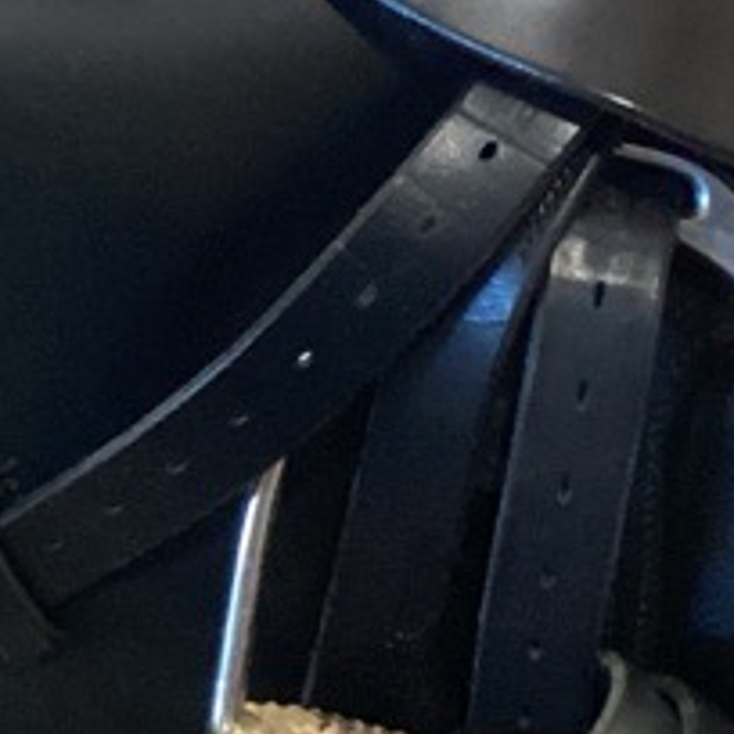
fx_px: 2903
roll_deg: +2.7
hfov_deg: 14.2
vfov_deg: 14.1
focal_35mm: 121
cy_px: -88
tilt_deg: -26.7
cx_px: -25
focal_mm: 3.3
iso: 400
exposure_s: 1/40
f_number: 2.4
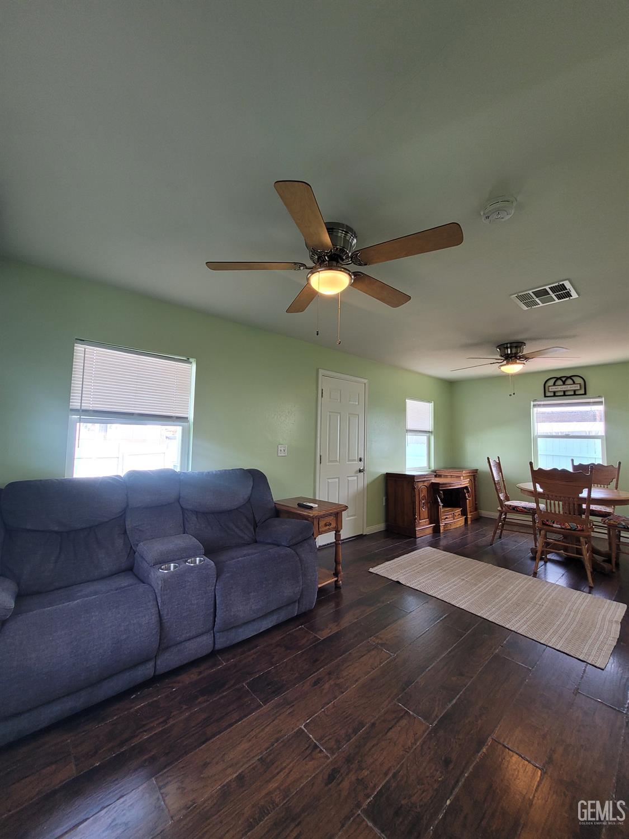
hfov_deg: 89.9
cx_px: 314
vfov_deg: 106.2
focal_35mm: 13
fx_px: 315
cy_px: 420
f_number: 2.2
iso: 100
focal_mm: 1.74
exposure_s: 1/60
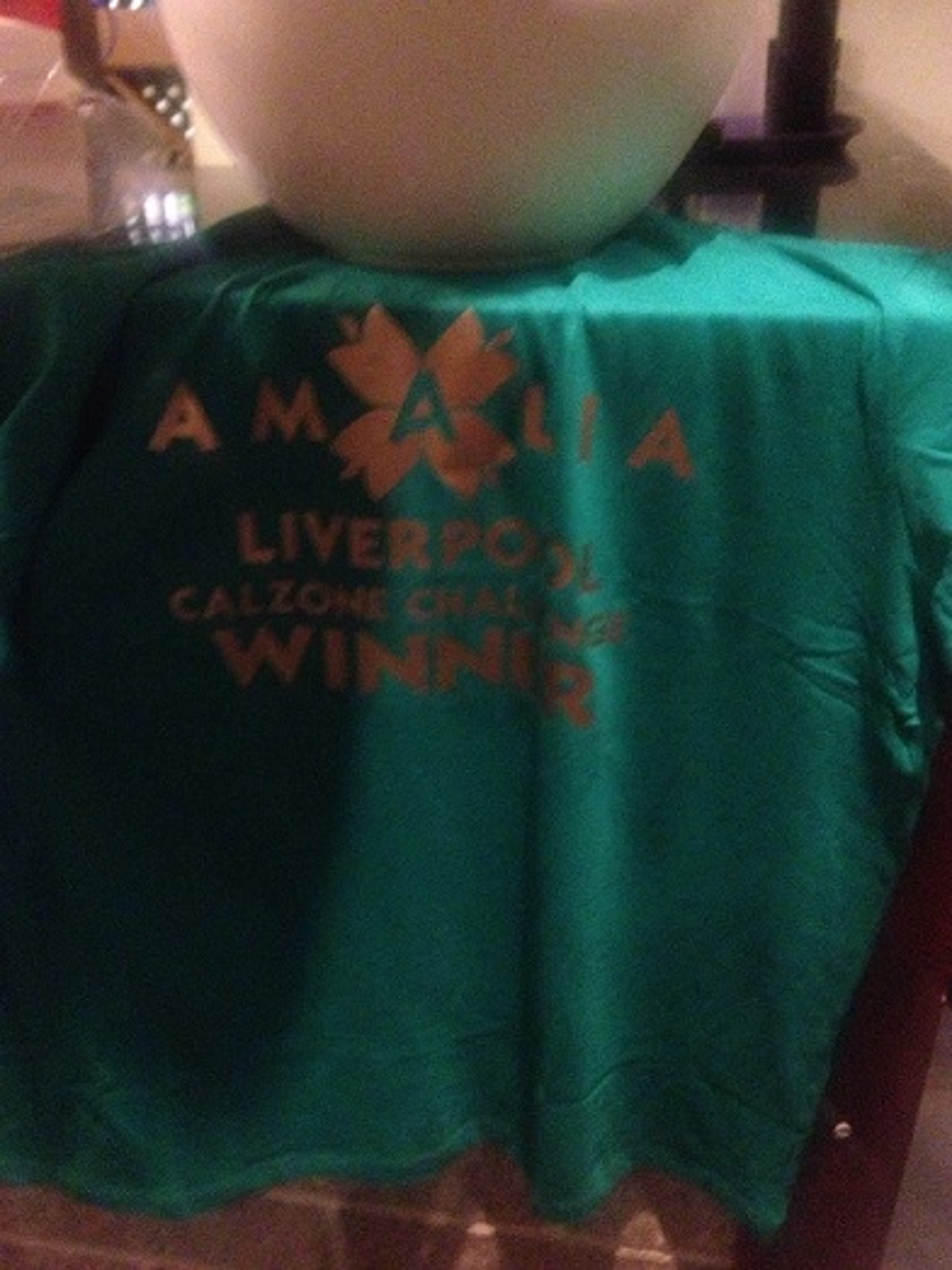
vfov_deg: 52.6
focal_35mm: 35
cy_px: 635
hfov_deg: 40.7
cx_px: 476
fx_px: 1284
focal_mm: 4.28
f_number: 2.4
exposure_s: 1/15
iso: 800
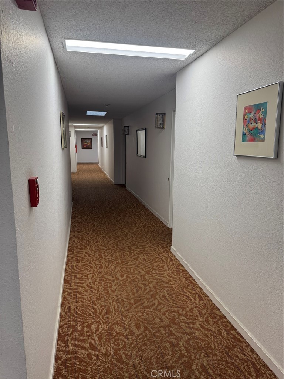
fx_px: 263
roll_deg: +0.6
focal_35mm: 24
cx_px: 142
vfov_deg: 71.6
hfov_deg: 56.8
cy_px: 190
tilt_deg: -8.8
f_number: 1.78
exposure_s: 1/121
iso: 100
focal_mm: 6.76
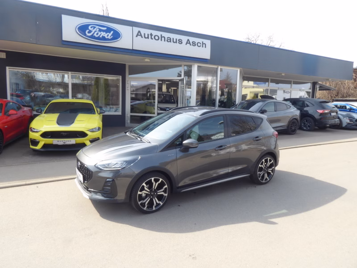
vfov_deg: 56.8
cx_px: 178
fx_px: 248
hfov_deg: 71.6
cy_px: 134
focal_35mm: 24
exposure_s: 1/40
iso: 80
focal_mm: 4.3
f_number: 8
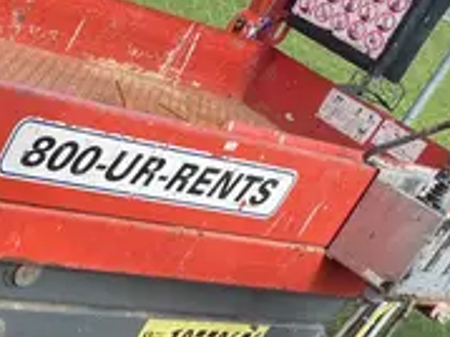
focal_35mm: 80
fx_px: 1039
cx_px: -178
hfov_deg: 21.4
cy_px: 318
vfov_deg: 18.1
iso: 32
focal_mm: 4.2
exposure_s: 1/1366
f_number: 1.6
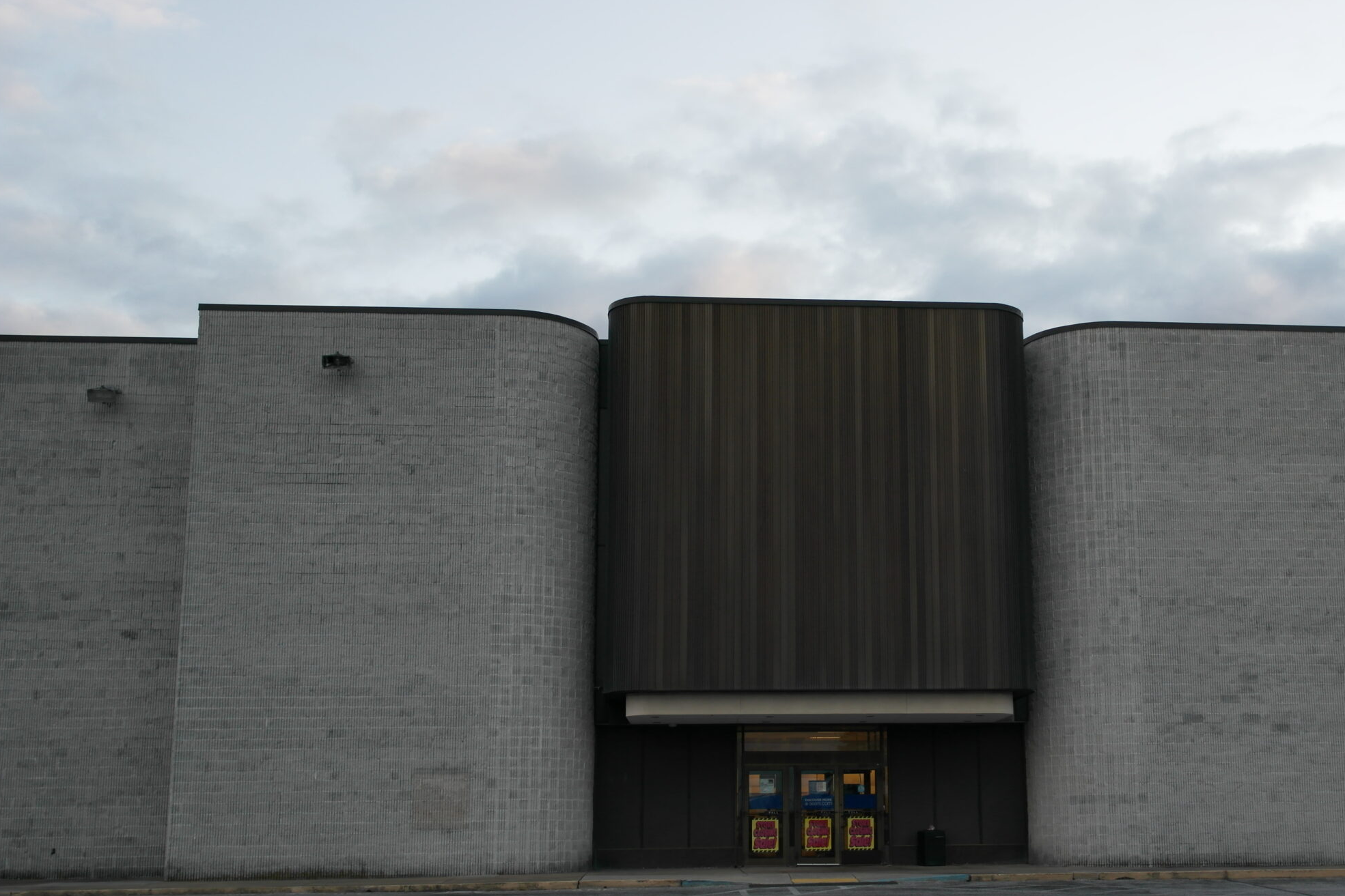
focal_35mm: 39
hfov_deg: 49.1
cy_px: 559
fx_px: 1457
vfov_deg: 34.0
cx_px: 834
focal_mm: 20
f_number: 3.5
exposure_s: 1/200
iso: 200
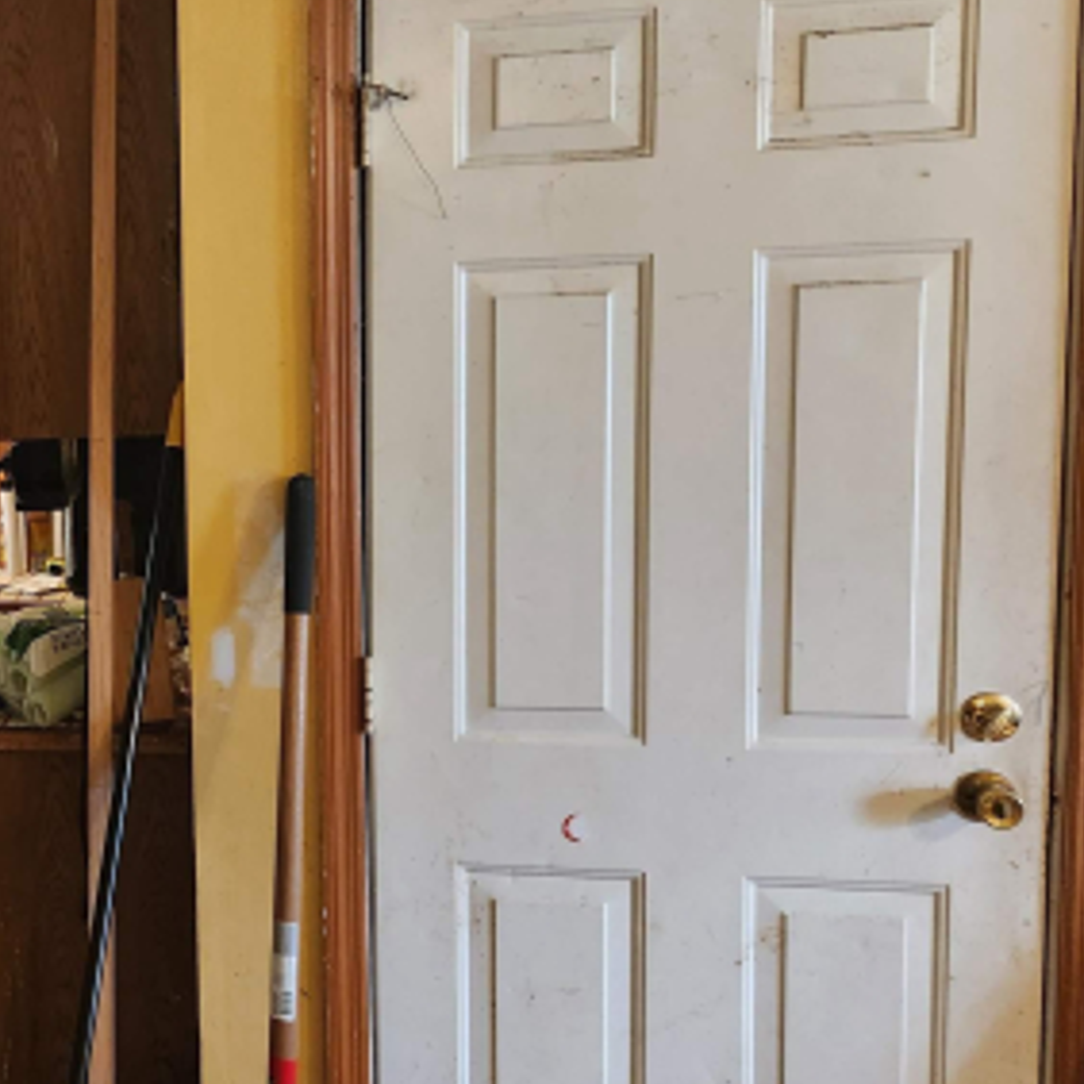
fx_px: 1701
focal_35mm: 48
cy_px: 534
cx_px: -83
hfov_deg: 31.7
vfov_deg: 35.4
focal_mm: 5.4
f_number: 1.8
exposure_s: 1/120
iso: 800
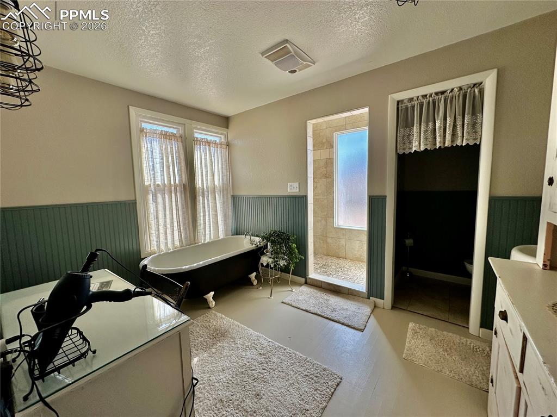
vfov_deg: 85.6
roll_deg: +1.8
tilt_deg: -6.0
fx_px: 225
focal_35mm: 14
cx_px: 278
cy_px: 208
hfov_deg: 102.1
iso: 40
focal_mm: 2.22
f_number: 2.2
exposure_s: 1/317
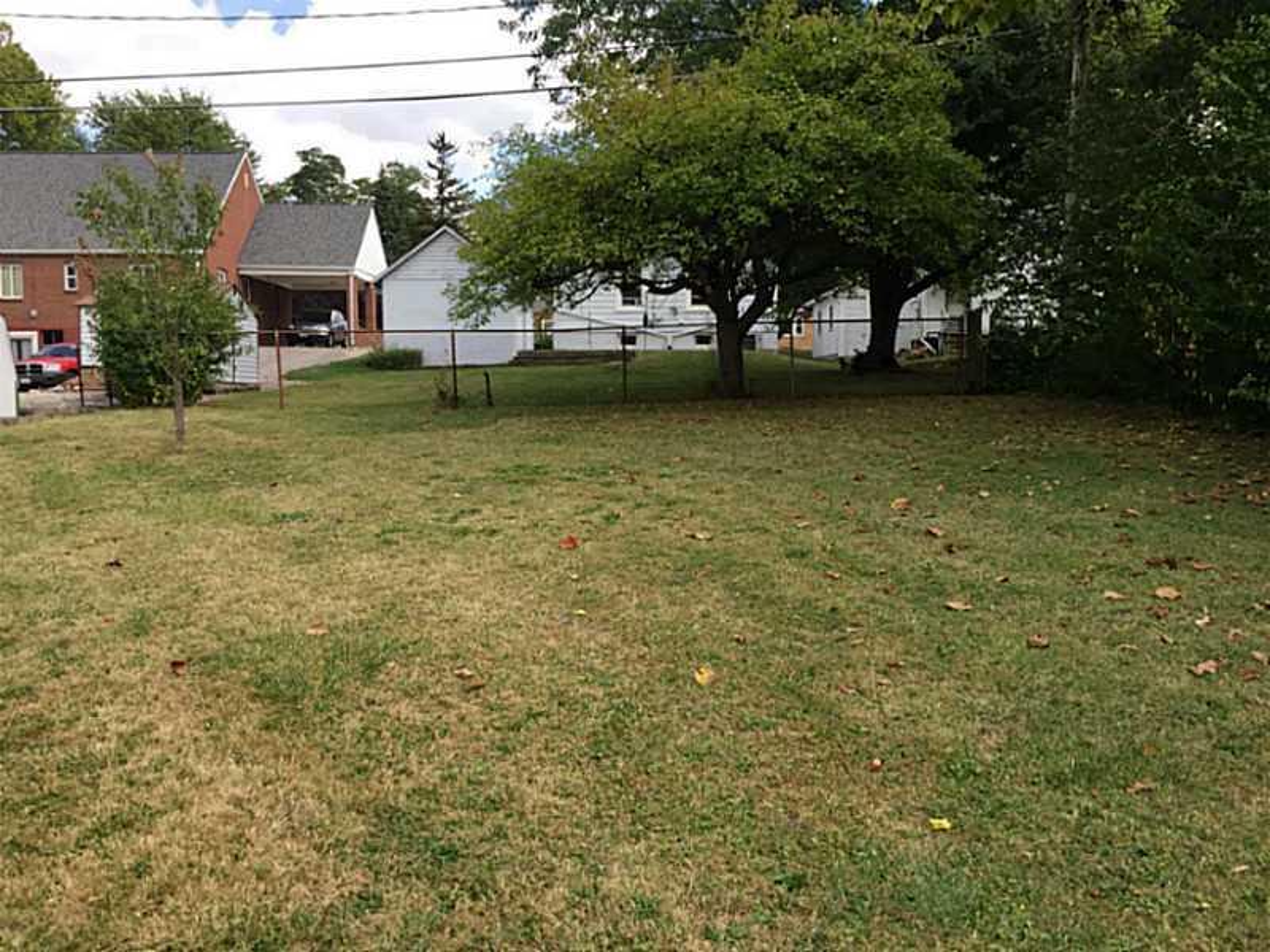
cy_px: 476
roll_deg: -0.5
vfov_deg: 48.2
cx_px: 635
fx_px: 1064
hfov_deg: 61.7
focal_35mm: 29
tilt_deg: -6.0
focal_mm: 4.15
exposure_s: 1/807
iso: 32
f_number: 2.2
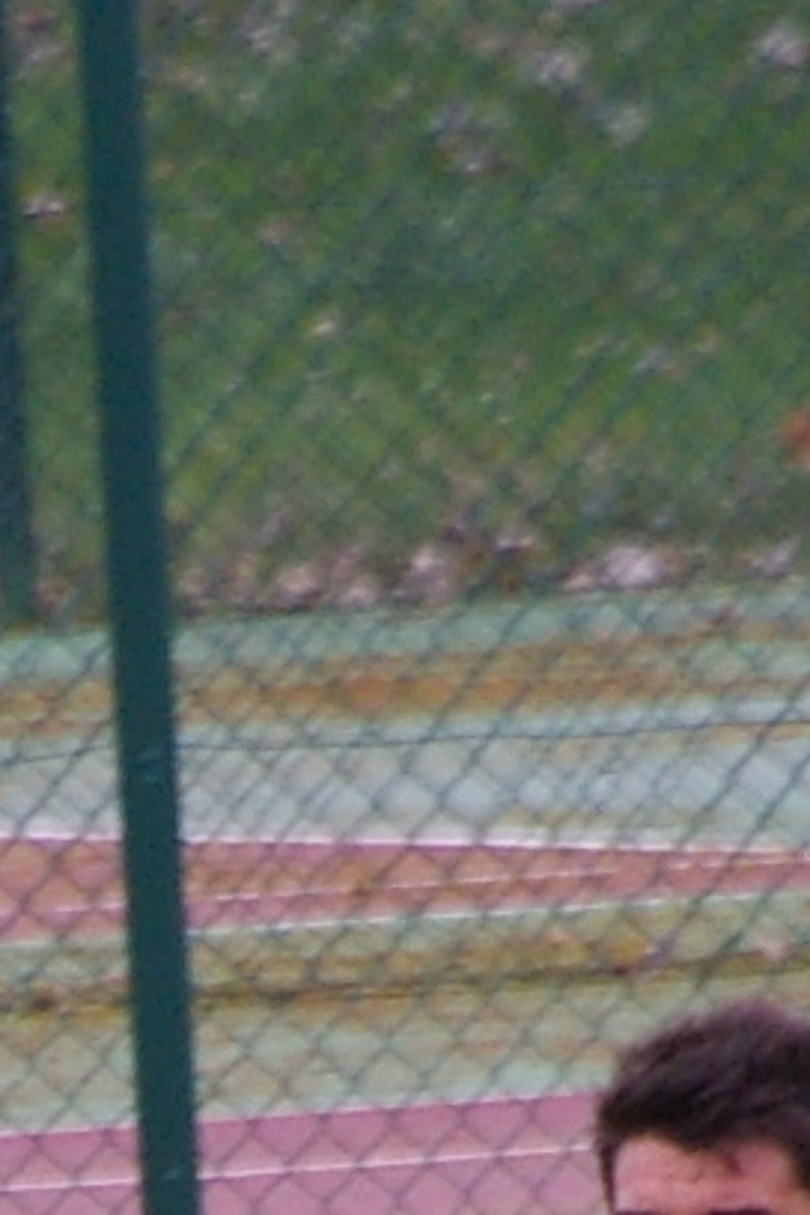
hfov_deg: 0.4
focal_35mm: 3315
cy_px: 2135
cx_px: -625
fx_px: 111872
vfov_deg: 0.6
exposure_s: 1/180
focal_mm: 300
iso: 400
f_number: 8
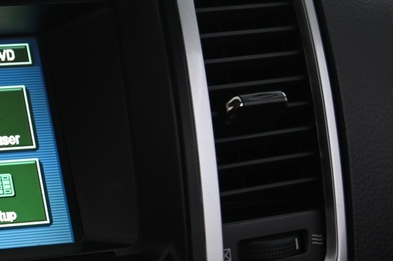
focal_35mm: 112
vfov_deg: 12.2
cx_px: -155
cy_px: 187
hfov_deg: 16.9
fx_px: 1221
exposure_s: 1/25
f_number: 4
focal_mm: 38
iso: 1000
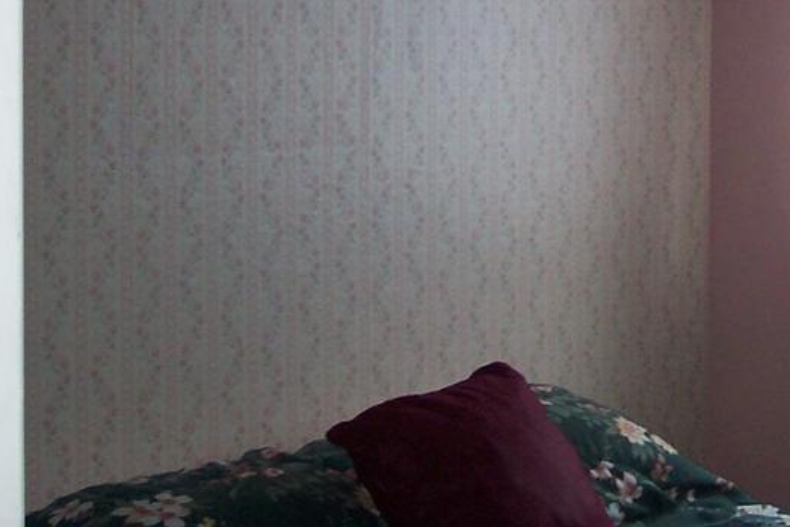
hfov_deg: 20.6
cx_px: 933
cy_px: 37
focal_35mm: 93
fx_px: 2041
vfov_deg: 14.5
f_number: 2.8
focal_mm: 8
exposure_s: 1/30
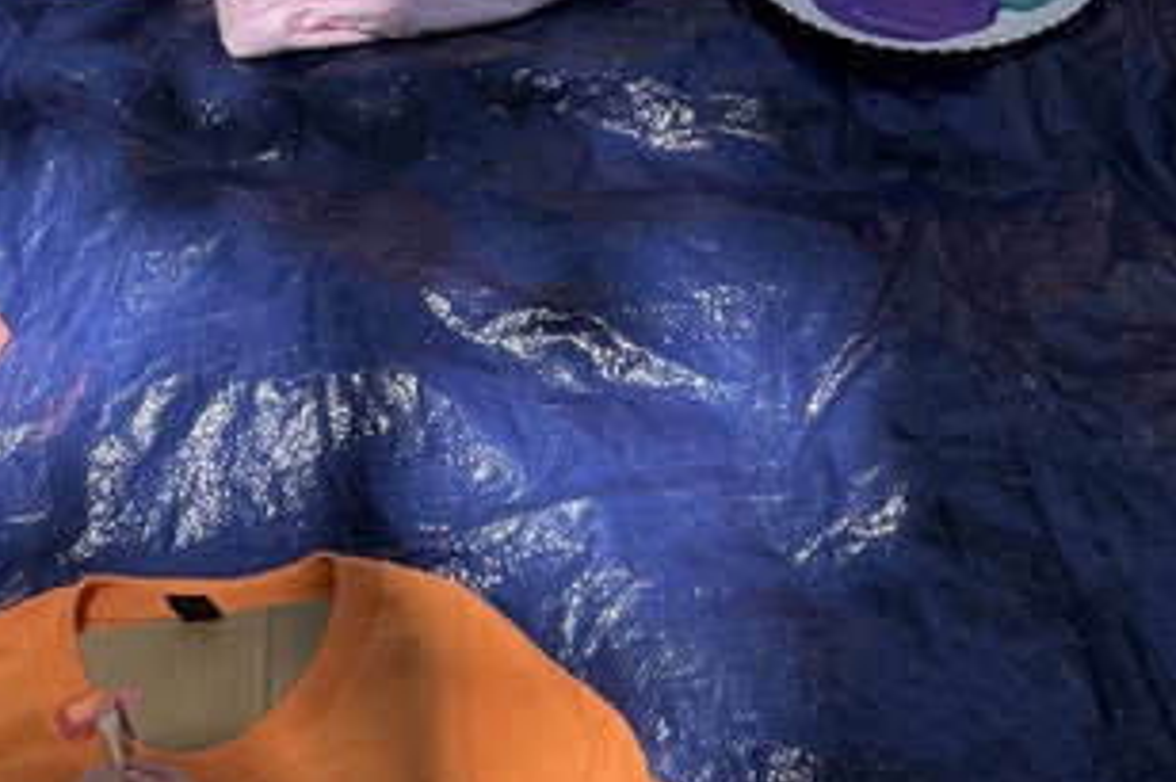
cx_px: 756
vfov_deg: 15.2
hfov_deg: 24.4
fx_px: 2710
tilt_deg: -35.5
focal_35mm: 83
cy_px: -389
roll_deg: +0.5
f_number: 1.78
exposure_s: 1/1855
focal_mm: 6.76
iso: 100
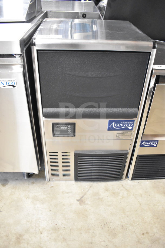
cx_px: 82
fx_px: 206
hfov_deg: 43.6
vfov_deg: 61.9
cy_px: 124
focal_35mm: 30
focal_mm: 20
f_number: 3.5
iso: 6400
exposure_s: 1/40
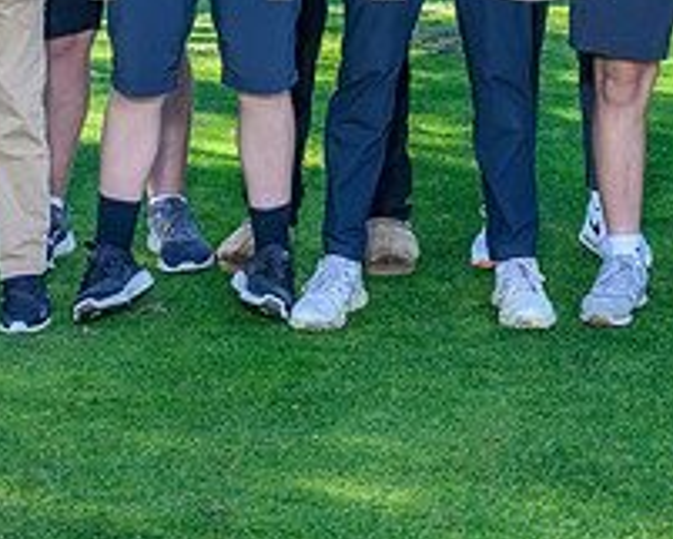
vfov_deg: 12.7
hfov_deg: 16.5
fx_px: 2312
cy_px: -257
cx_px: 521
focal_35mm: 116
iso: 200
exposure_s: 1/125
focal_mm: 30
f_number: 6.3
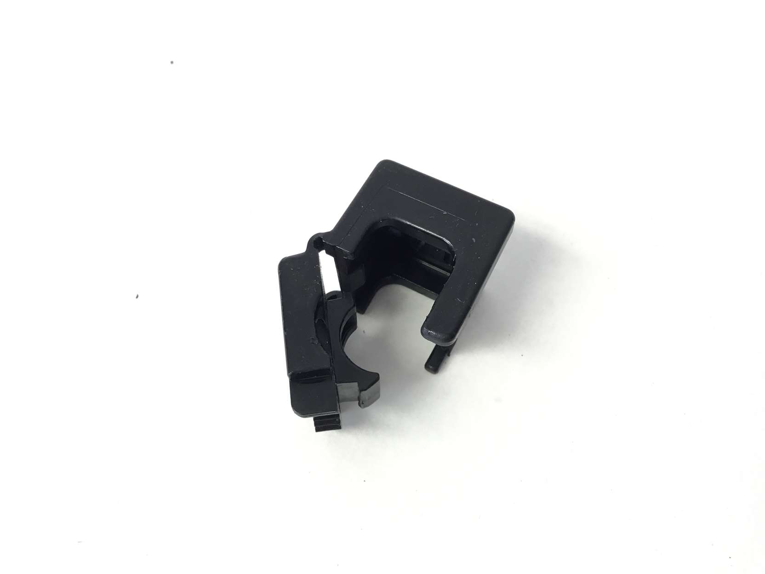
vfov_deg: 45.4
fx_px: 685
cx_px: 382
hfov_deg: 58.4
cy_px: 287
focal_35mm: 31
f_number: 2.4
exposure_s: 1/33
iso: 40
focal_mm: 3.3
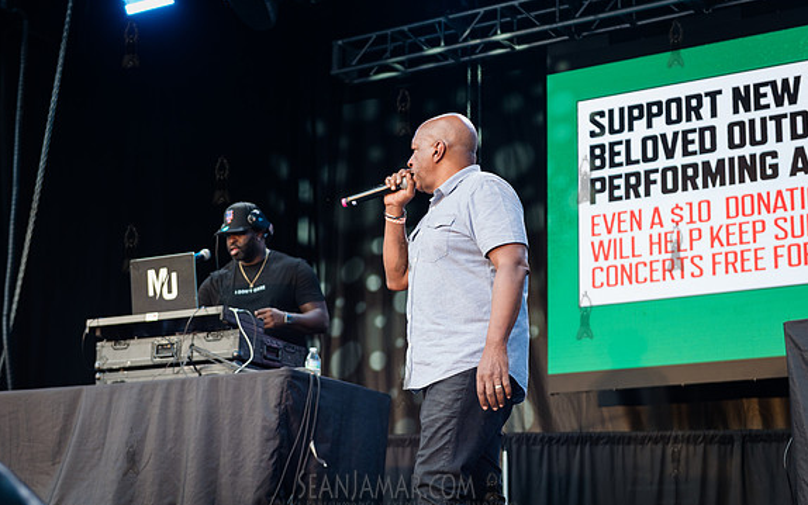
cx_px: 403
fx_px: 1498
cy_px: 247
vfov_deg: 19.2
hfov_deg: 30.2
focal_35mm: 68
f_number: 3.5
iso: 500
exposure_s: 1/250
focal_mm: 66
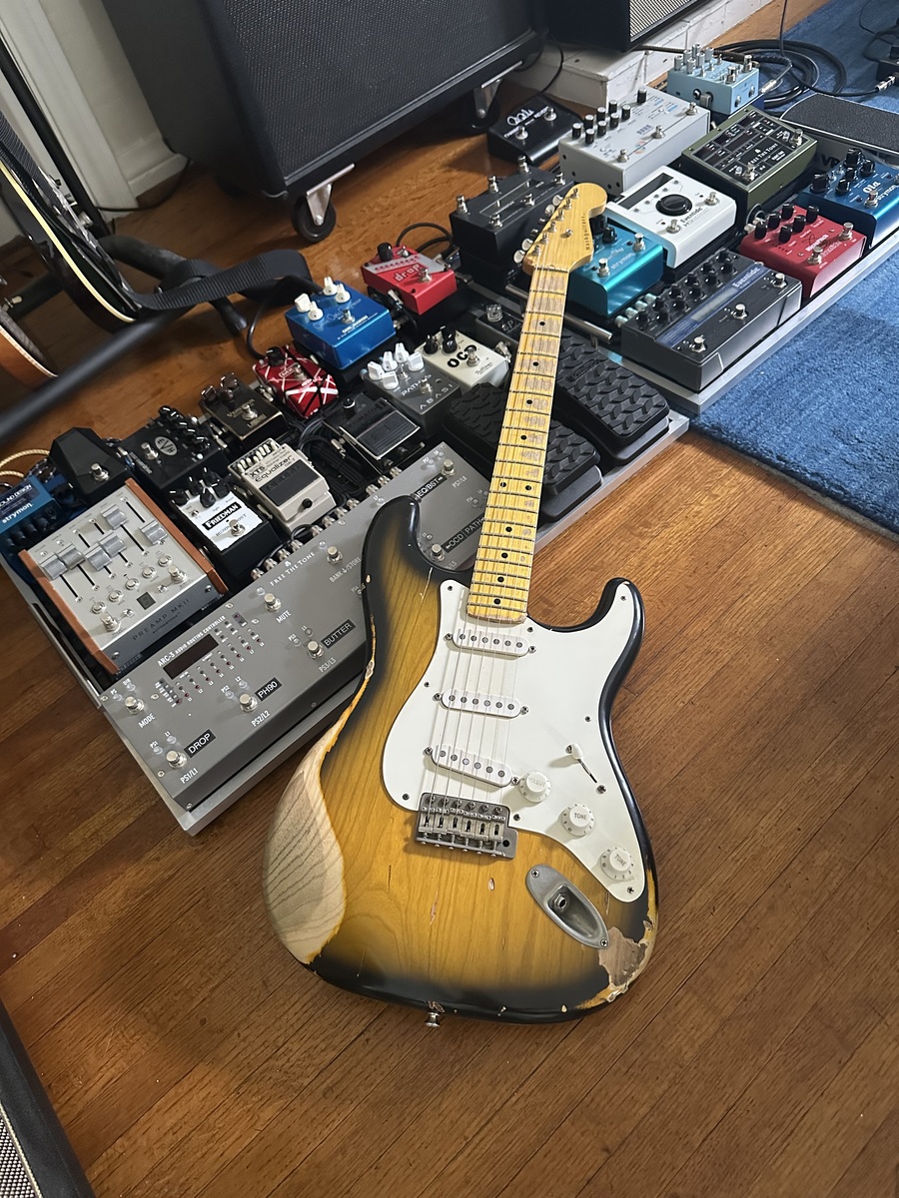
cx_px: 450
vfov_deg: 71.6
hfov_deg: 56.8
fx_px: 831
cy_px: 599
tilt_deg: -54.9
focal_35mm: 24
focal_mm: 6.86
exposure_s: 1/60
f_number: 1.78
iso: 1000
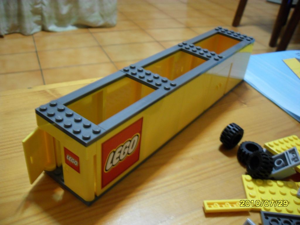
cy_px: 112
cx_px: 150
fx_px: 303
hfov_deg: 52.6
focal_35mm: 35
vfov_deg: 40.7
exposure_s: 1/3
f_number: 2.8
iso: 200
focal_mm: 6.2
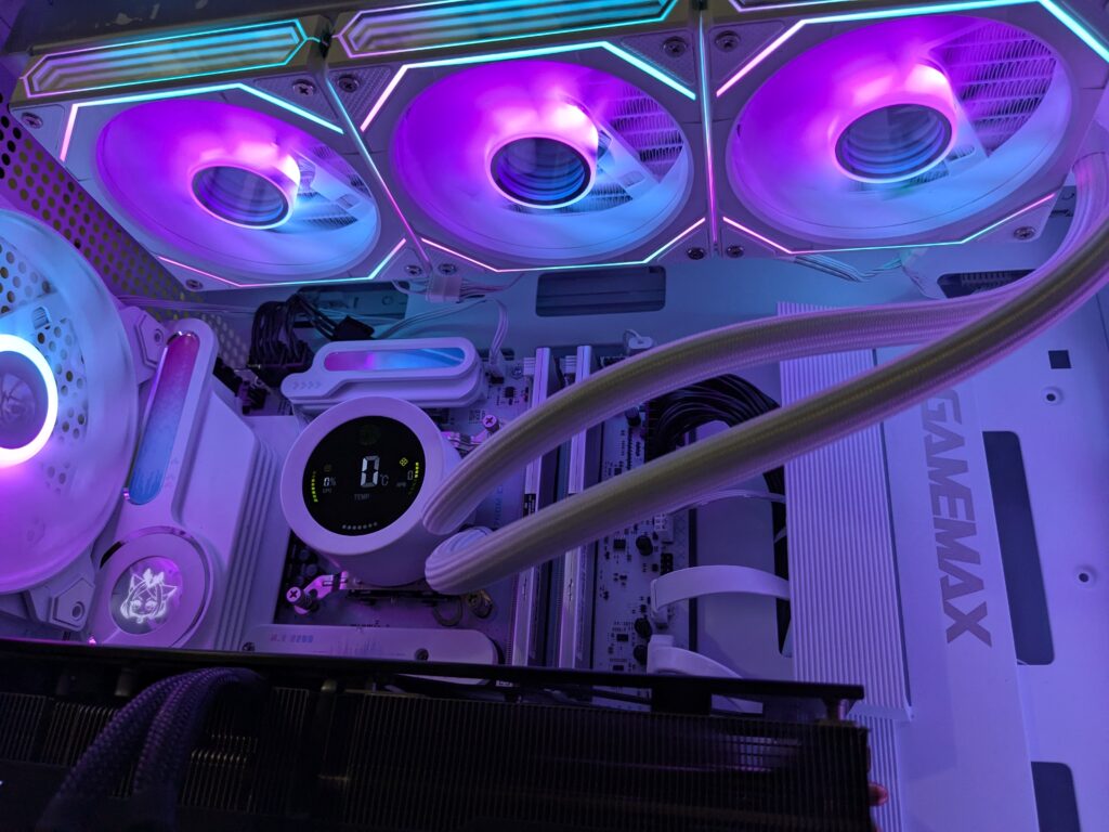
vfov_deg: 51.4
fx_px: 865
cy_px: 416
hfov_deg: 65.3
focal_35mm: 27
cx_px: 554
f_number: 1.73
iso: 67
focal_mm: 4.38
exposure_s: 1/197
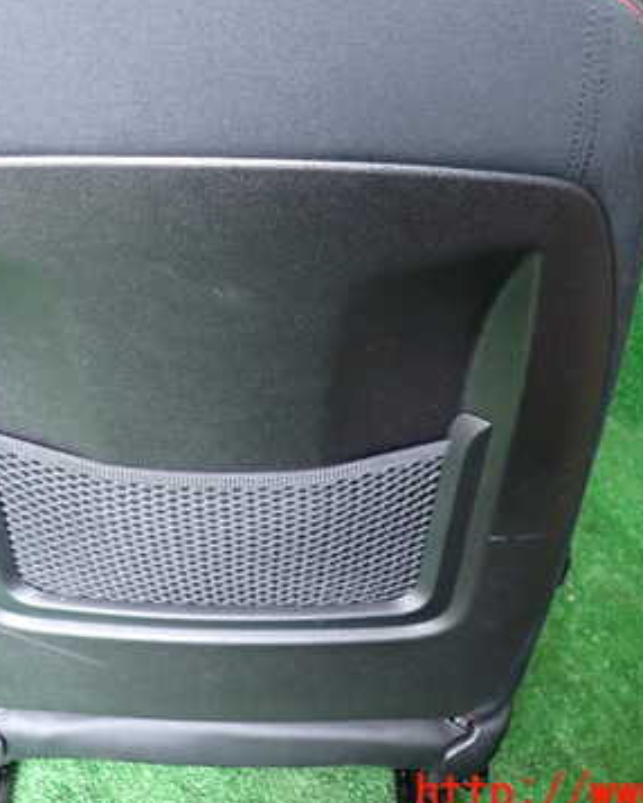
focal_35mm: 41
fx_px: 974
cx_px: 250
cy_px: 317
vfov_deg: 44.5
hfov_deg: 36.4
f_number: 2
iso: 250
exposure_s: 1/30
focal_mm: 4.5
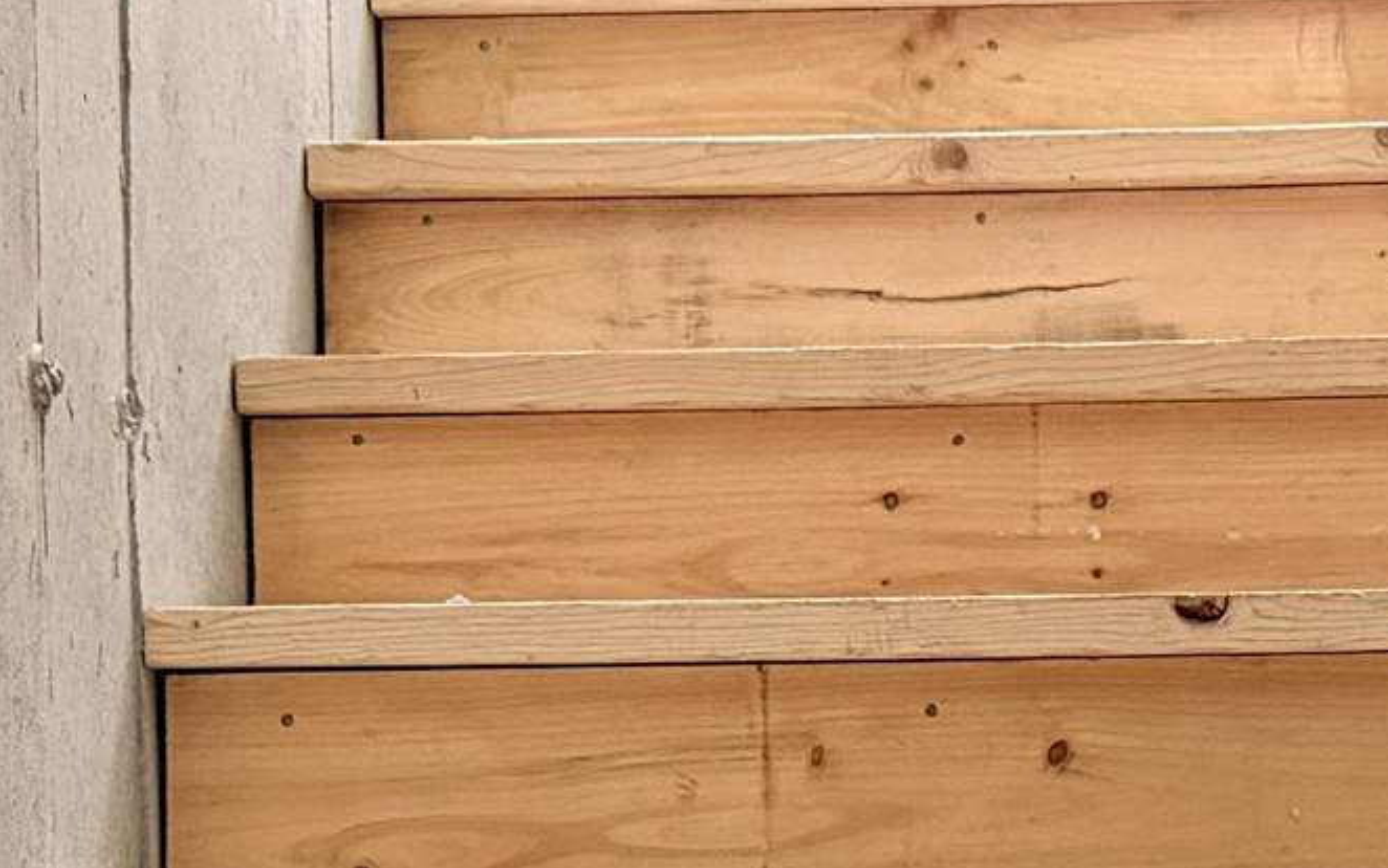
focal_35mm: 118
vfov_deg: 11.1
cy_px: 715
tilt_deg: +1.0
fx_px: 4464
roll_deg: +1.4
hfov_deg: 17.5
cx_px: 1118
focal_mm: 6.76
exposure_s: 1/60
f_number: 1.78
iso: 500
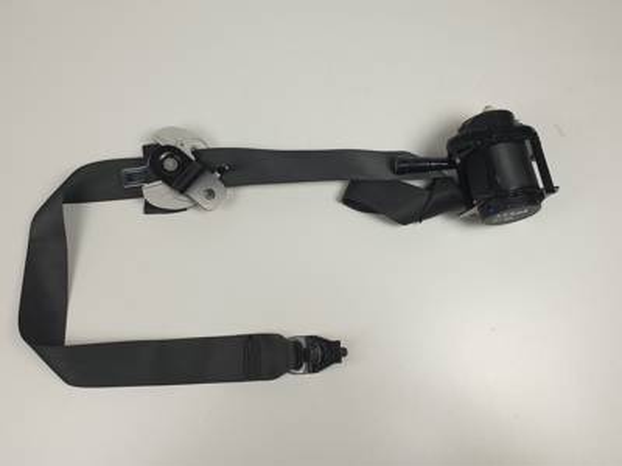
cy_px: 233
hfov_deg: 67.3
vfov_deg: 53.1
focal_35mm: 26
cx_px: 311
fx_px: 467
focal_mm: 4.3
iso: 50
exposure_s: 1/233
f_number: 2.4
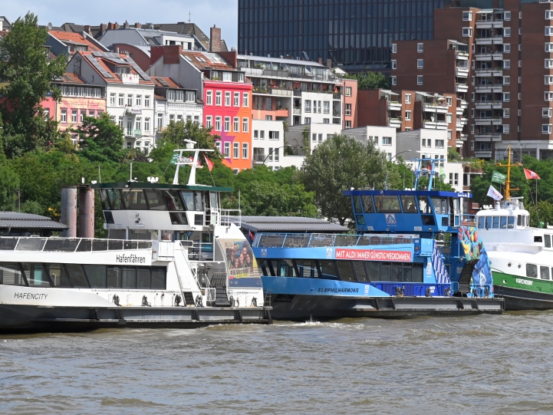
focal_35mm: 164
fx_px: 2620
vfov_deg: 9.1
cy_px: 245
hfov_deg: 12.0
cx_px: 285
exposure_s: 1/500
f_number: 5.6
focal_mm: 120
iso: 100
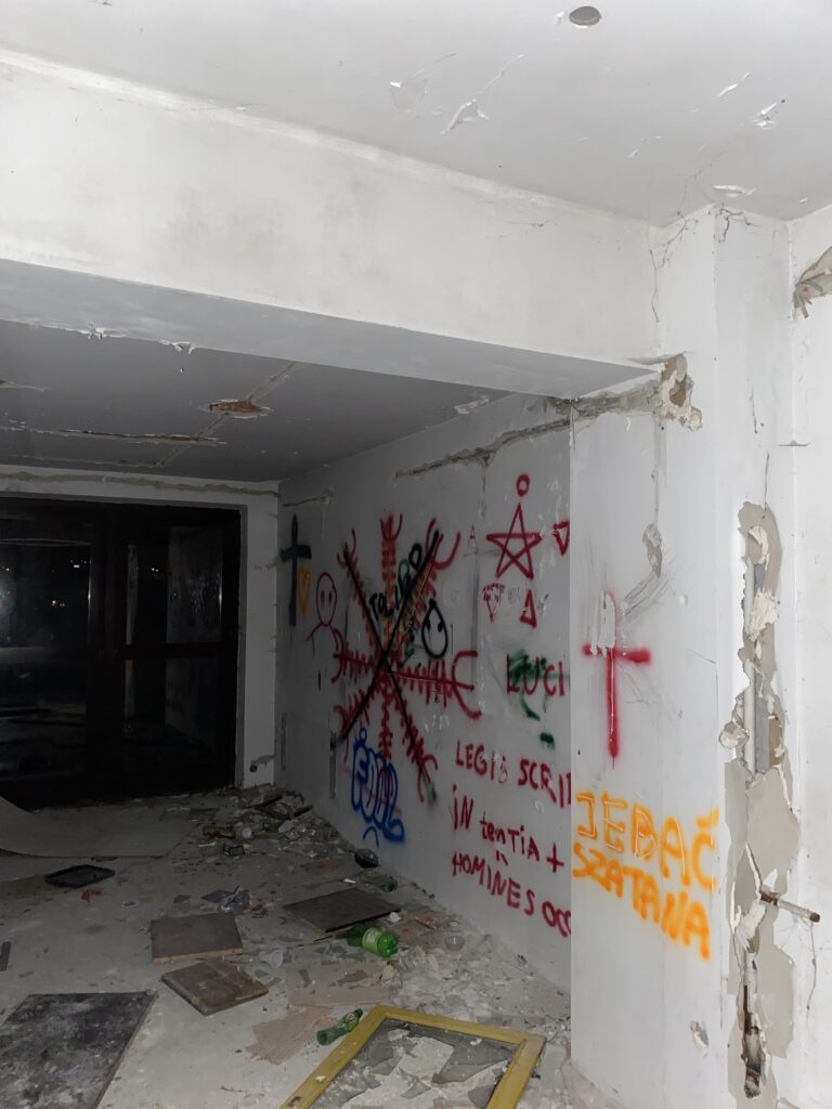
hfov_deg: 53.1
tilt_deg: +3.1
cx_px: 416
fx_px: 833
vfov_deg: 67.3
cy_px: 554
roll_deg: -0.4
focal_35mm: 26
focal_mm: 4.25
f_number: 1.8
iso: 100
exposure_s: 1/4
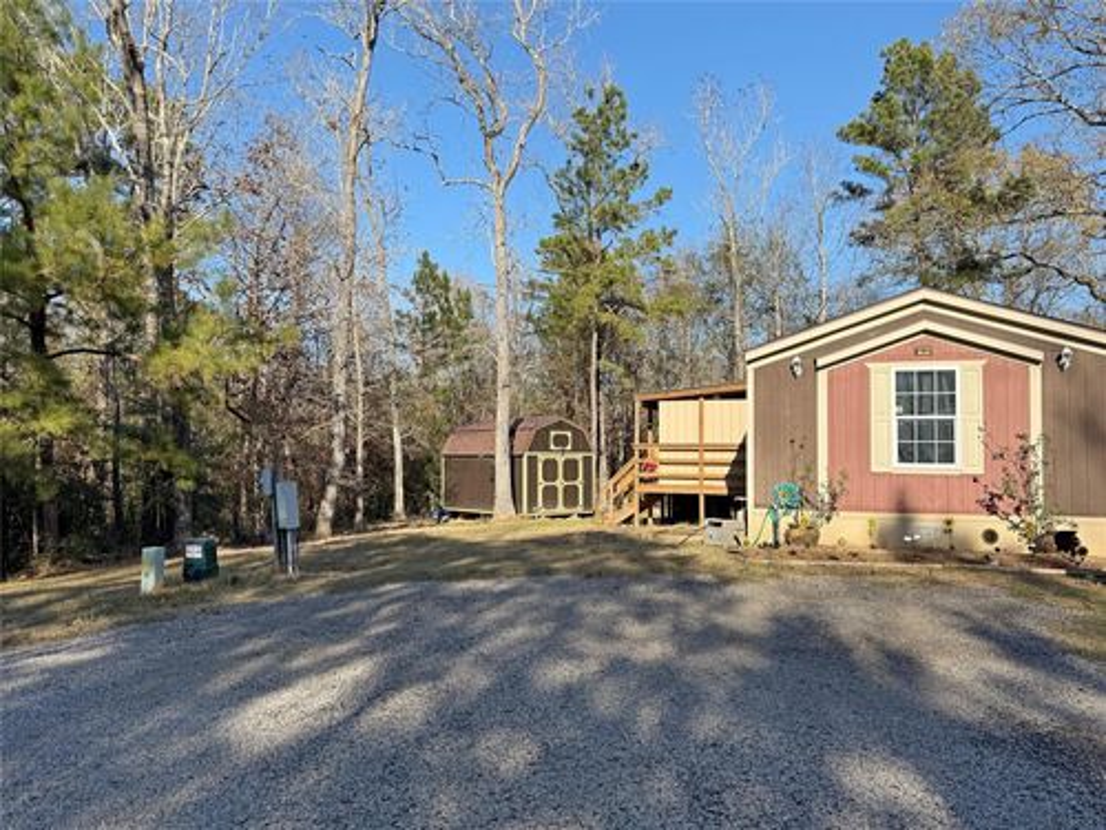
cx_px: 553
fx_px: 767
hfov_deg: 71.6
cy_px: 415
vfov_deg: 56.8
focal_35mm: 24
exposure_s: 1/3279
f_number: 1.78
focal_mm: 6.76
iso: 80
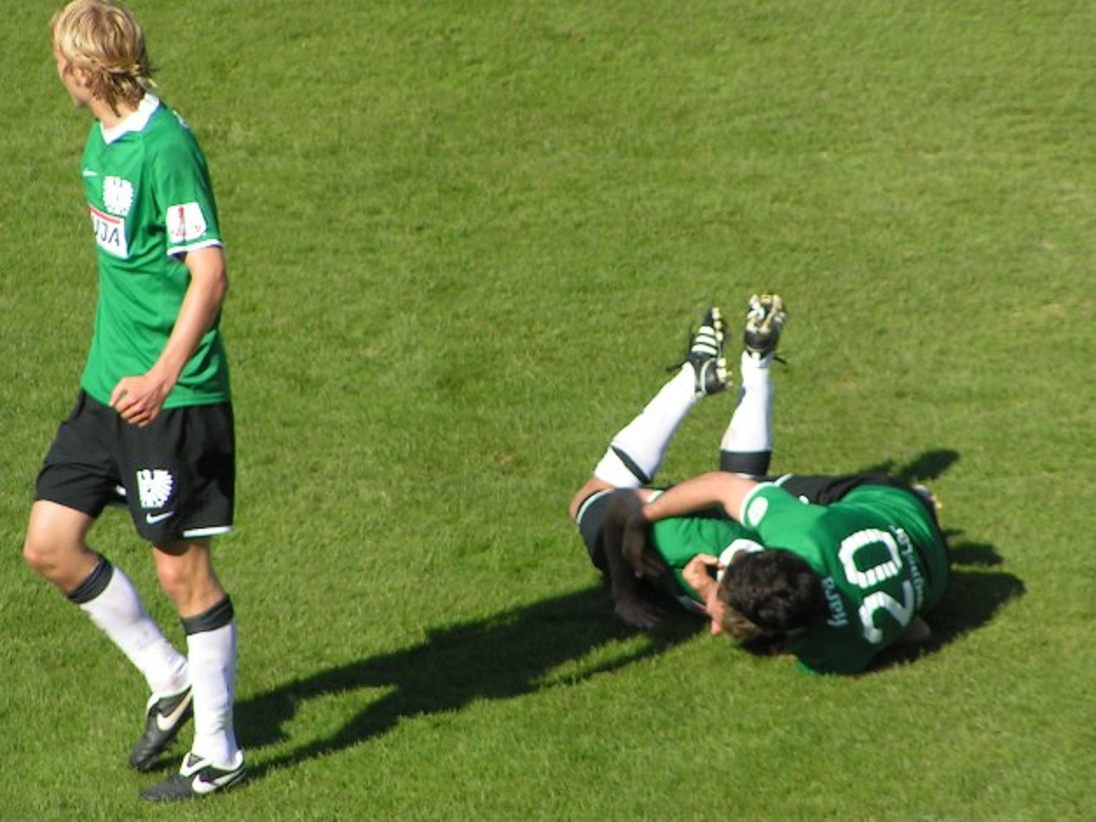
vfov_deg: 3.8
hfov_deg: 5.0
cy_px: 382
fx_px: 12538
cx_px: 572
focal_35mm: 396
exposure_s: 1/800
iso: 50
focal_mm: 47.6
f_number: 3.5
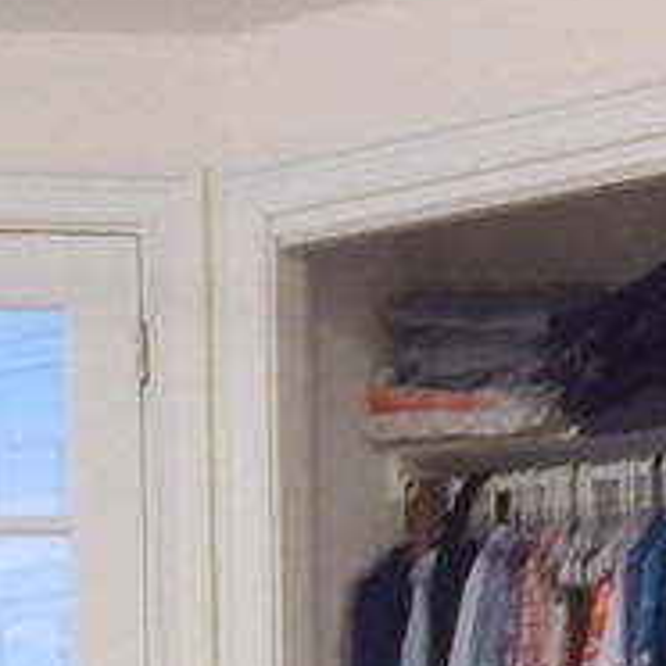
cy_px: 1003
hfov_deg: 16.1
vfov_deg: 15.1
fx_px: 2329
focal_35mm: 107
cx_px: 107
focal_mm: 4
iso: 400
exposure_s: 1/13
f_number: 3
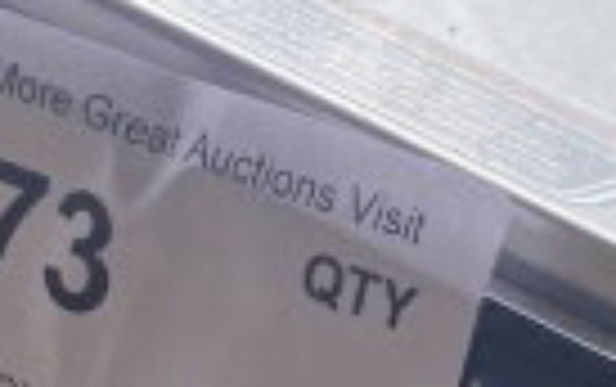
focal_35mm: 163
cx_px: 207
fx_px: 2740
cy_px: 1028
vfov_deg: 7.4
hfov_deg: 12.8
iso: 32
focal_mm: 4.25
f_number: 1.8
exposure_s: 1/337
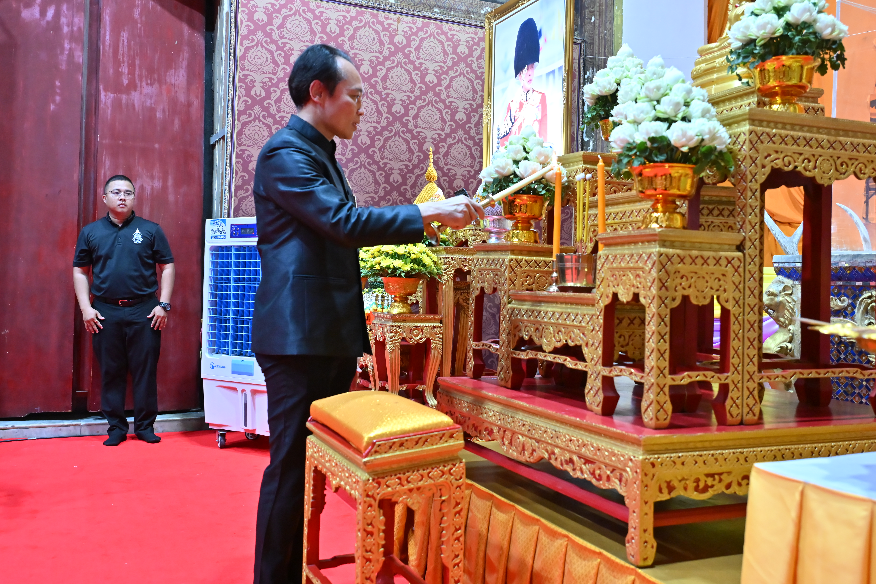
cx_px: 455
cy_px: 272
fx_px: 816
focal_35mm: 34
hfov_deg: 56.4
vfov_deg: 39.3
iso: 3200
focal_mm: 30.5
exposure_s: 1/250
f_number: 4
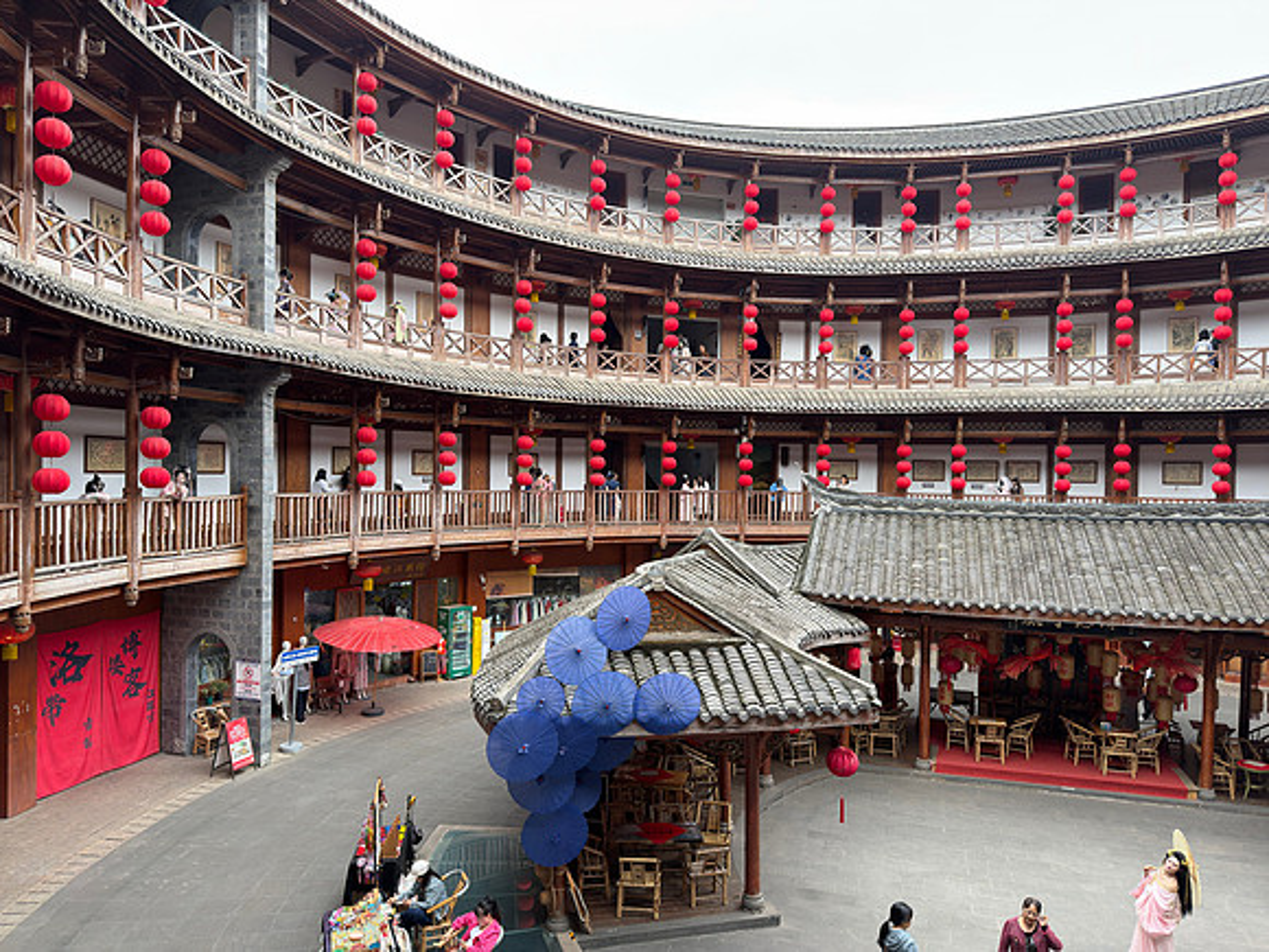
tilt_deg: -1.2
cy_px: 476
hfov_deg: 71.6
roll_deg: +0.2
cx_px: 634
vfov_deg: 56.8
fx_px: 880
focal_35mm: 24
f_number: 1.78
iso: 80
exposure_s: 1/519
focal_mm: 6.76
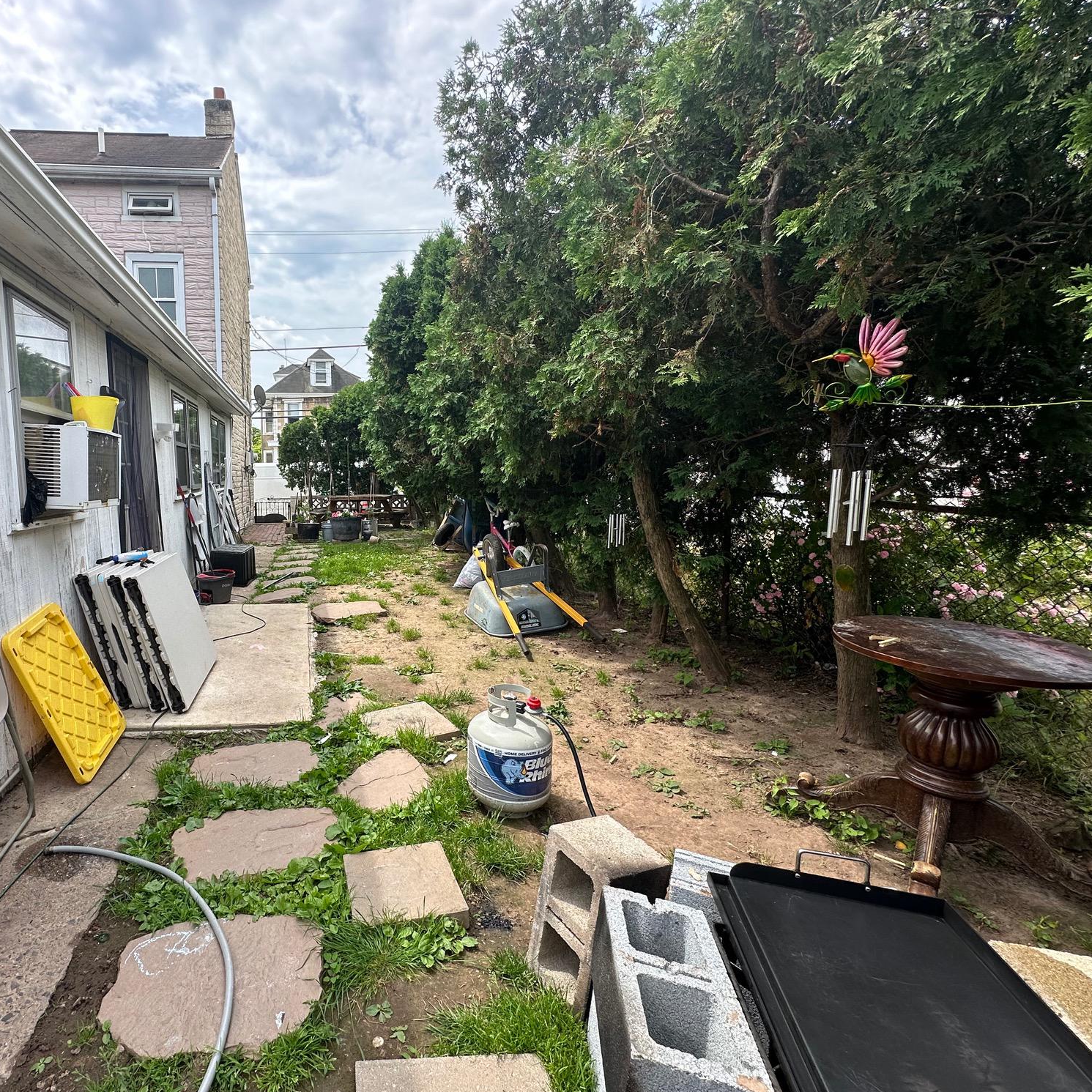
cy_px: 546
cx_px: 349
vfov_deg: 84.0
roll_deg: +0.1
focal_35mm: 17
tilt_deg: -6.8
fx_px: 607
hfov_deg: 80.7
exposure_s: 1/801
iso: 50
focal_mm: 2.22
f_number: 2.2
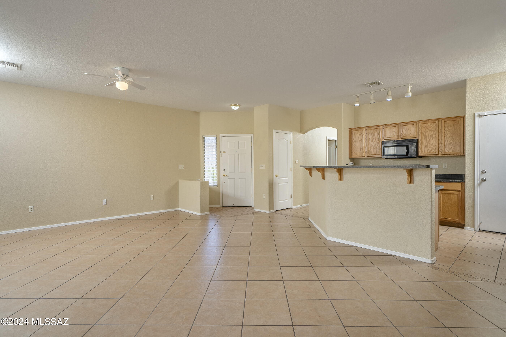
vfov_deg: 70.4
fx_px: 239
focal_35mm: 17
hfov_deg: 93.3
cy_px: 168
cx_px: 253
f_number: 7.1
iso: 200
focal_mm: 17
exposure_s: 1/60
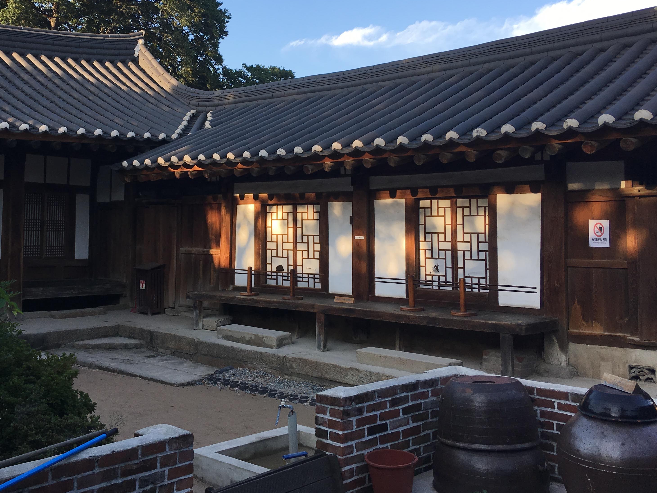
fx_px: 759
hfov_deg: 46.4
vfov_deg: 35.7
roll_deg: -1.2
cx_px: 245
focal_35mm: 40
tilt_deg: +5.2
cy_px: 172
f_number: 2.2
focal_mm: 4.15
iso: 25
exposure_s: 1/472
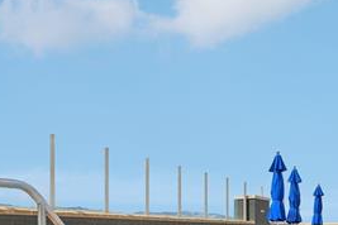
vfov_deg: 32.8
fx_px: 338
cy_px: 241
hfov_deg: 52.6
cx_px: 129
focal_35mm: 36
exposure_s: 1/2500
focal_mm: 10
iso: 400
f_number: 9
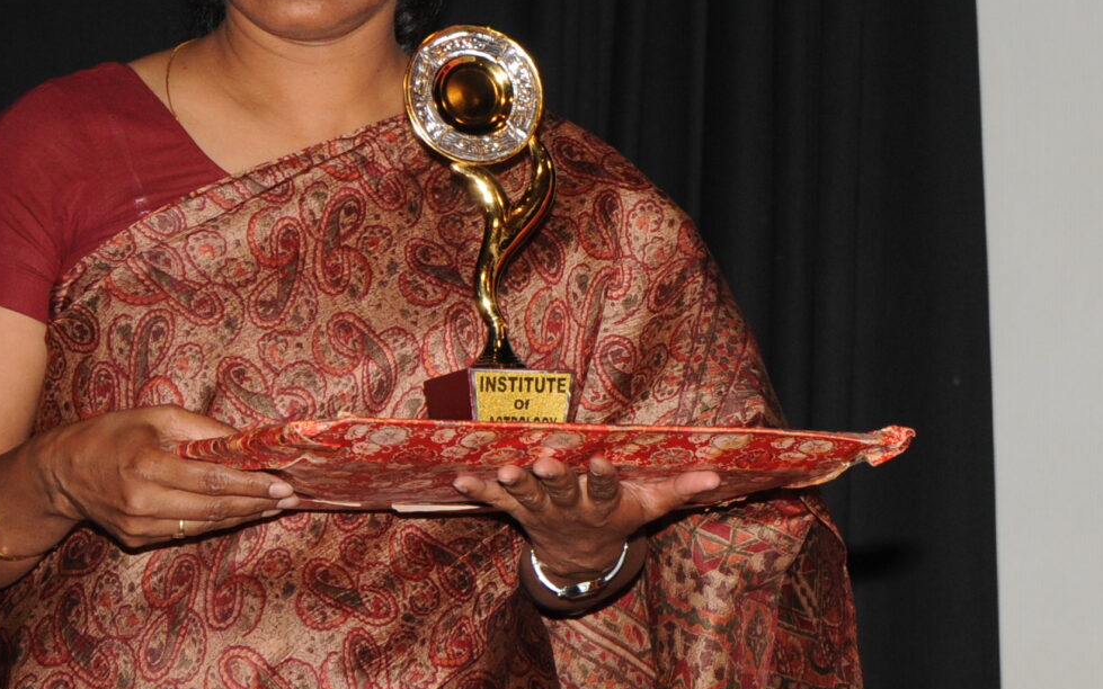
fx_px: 8998
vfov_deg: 4.4
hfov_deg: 7.0
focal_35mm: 299
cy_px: 51
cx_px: 1144
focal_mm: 75
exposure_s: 1/160
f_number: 7.1
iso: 400
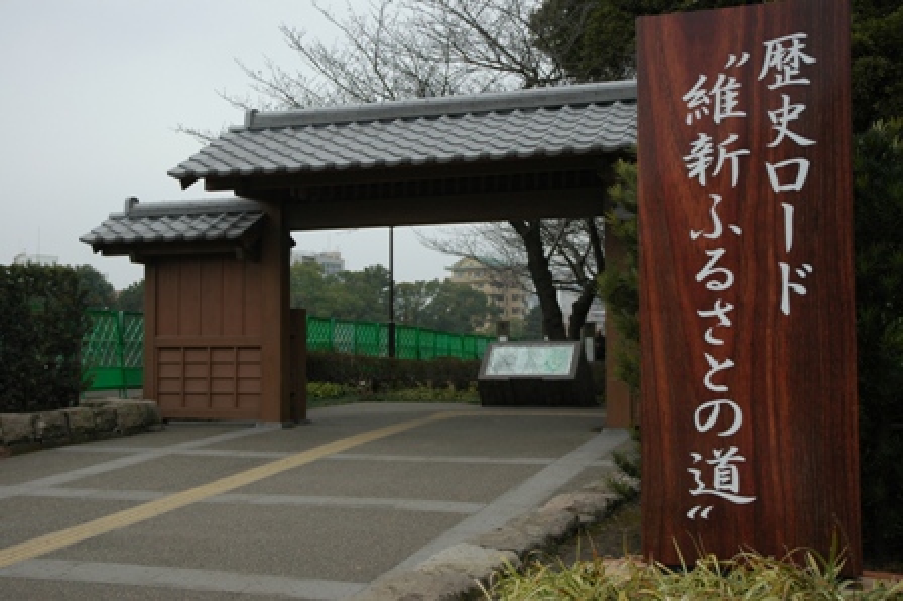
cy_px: 300
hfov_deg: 45.0
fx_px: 1090
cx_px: 452
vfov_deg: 30.8
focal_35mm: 44
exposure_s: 1/100
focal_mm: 29
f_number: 5
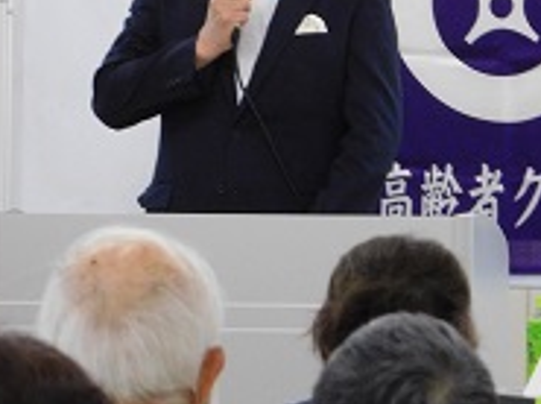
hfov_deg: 3.6
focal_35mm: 546
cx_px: 436
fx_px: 8517
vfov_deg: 2.7
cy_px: 100
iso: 800
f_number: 5.8
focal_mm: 50
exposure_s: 1/60
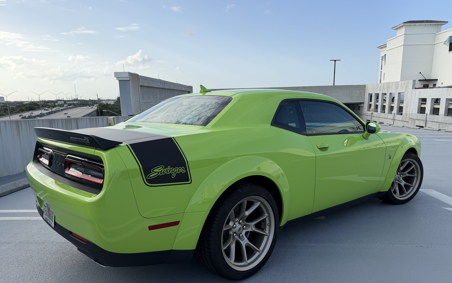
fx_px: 320
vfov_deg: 47.3
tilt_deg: -11.5
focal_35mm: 26
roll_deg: +1.5
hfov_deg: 70.4
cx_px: 228
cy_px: 169
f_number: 1.78
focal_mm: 6.76
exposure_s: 1/2611
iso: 80
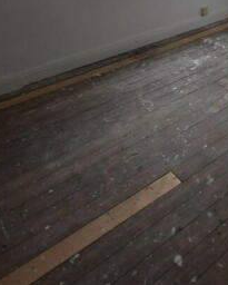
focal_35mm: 36
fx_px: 303
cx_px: 215
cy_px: 43
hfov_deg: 37.8
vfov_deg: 46.6
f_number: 4
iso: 200
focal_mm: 10
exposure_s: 1/10
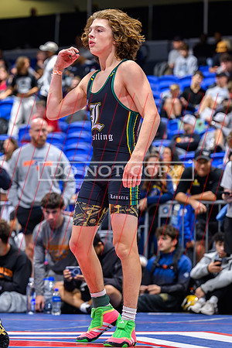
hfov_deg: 8.5
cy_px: 184
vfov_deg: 12.8
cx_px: 97
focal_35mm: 161
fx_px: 1554
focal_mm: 92
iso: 4000
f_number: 2.8
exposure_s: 1/640
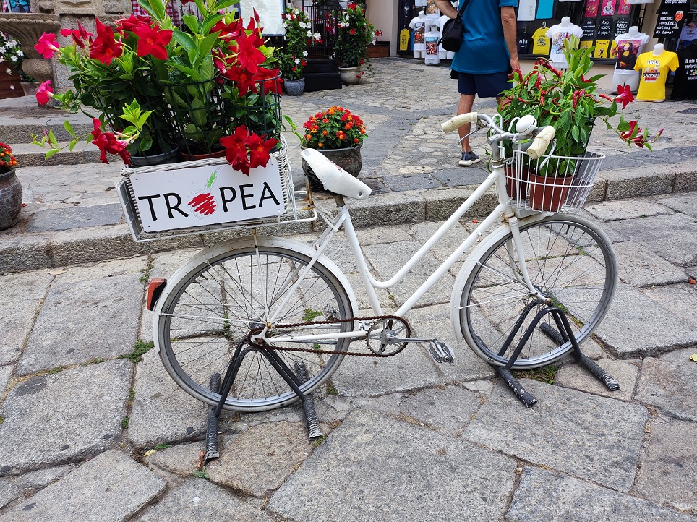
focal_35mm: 26
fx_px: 523
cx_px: 358
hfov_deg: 67.3
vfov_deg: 53.0
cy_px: 256
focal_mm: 4.7
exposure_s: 1/140
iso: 50
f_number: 1.79
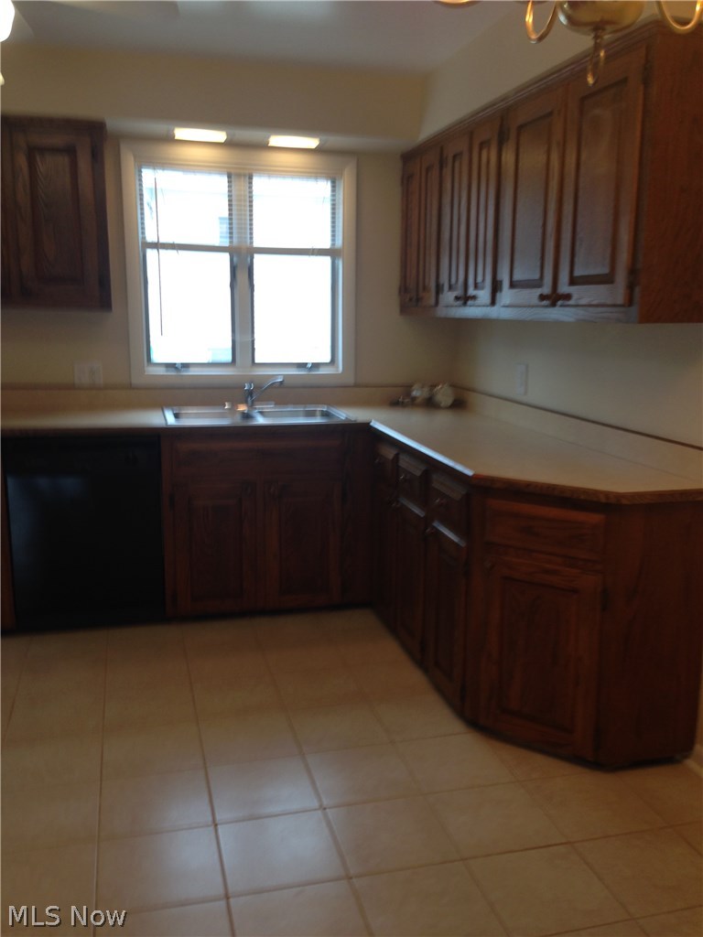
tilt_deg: -8.5
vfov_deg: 55.4
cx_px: 352
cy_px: 468
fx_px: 894
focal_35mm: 33
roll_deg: +0.5
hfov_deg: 42.9
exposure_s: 1/24
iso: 50
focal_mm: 4.12
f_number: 2.4
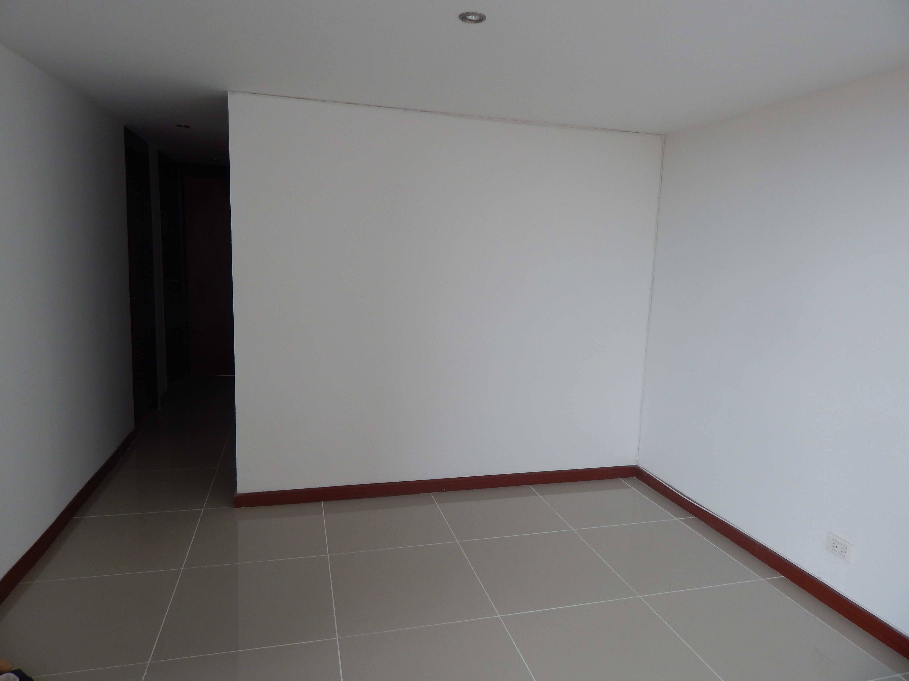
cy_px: 340
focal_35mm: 23
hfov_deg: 73.9
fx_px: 604
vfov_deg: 58.9
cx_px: 454
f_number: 3
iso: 125
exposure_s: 1/80
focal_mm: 4
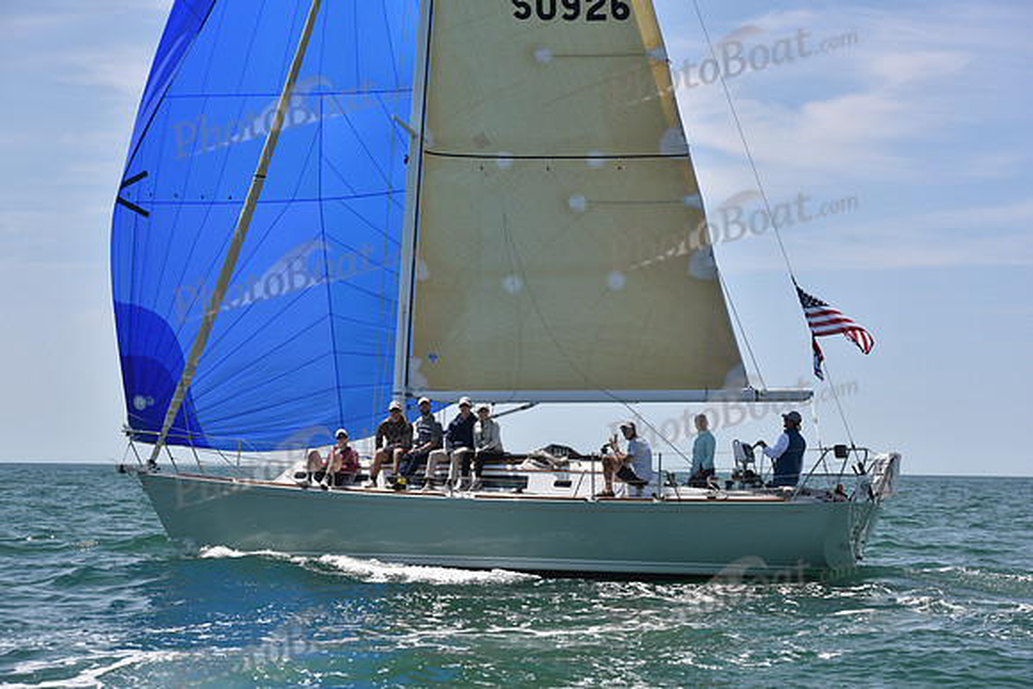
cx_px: 516
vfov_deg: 16.7
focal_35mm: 82
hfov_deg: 24.8
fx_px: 2353
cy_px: 344
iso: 400
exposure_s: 1/800
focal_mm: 82
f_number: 6.3
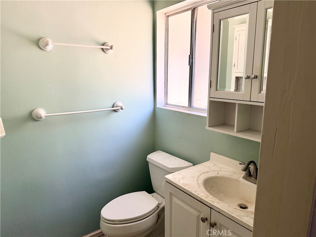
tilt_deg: -11.0
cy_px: 118
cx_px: 158
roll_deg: +0.8
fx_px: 219
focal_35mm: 24
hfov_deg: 71.6
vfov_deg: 56.8
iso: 200
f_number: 1.78
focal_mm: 6.76
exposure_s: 1/105
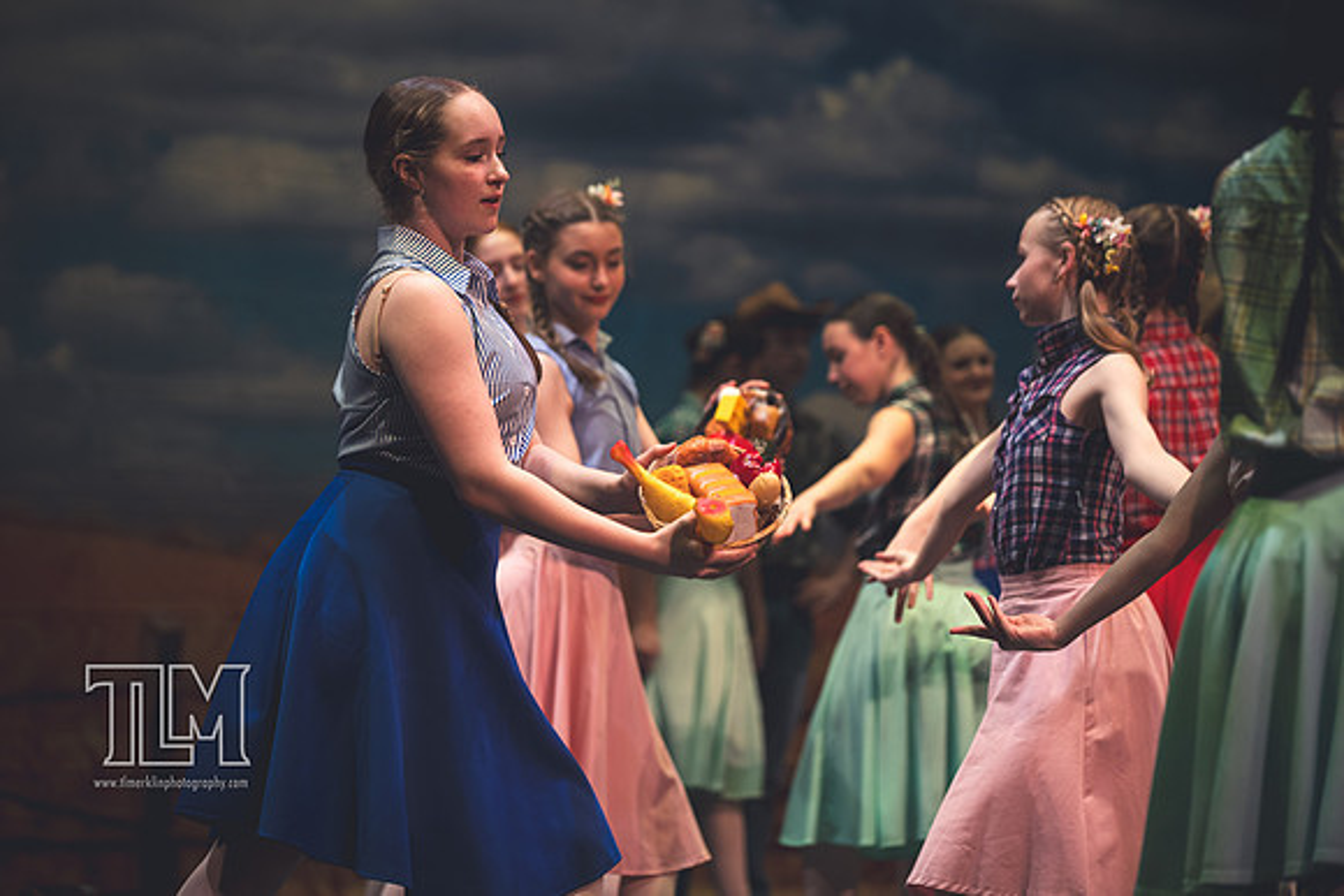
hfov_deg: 17.1
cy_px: 448
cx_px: 672
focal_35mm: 120
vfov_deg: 11.4
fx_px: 4481
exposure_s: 1/250
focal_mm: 120
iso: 1000
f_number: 2.8
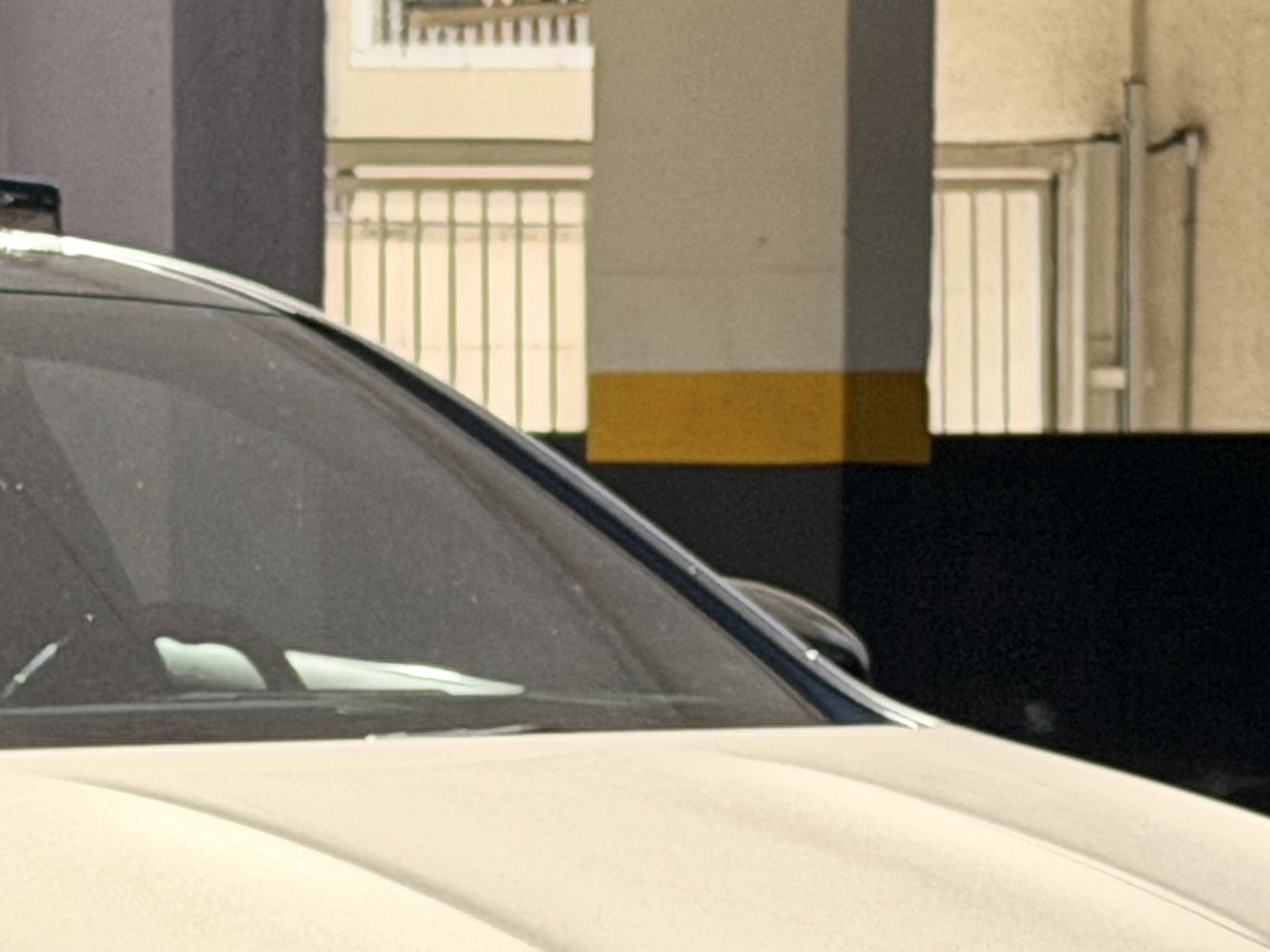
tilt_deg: -3.3
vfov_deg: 7.2
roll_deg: +1.0
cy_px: 750
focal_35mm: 207
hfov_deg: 9.5
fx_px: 7593
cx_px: 270
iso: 100
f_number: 1.78
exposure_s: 1/2146
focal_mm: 6.76
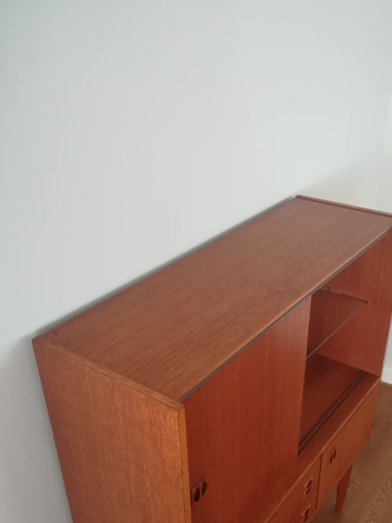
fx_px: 528
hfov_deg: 40.6
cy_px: 339
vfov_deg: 51.9
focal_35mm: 35
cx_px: 220
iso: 500
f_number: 2.2
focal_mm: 3.83
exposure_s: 1/15
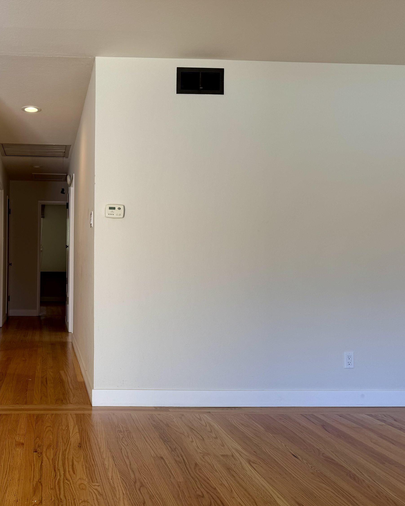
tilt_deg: +0.9
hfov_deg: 43.0
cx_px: 64
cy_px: 258
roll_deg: -1.0
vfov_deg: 55.7
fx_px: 479
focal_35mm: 32
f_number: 1.78
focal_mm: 6.76
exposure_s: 1/155
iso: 64
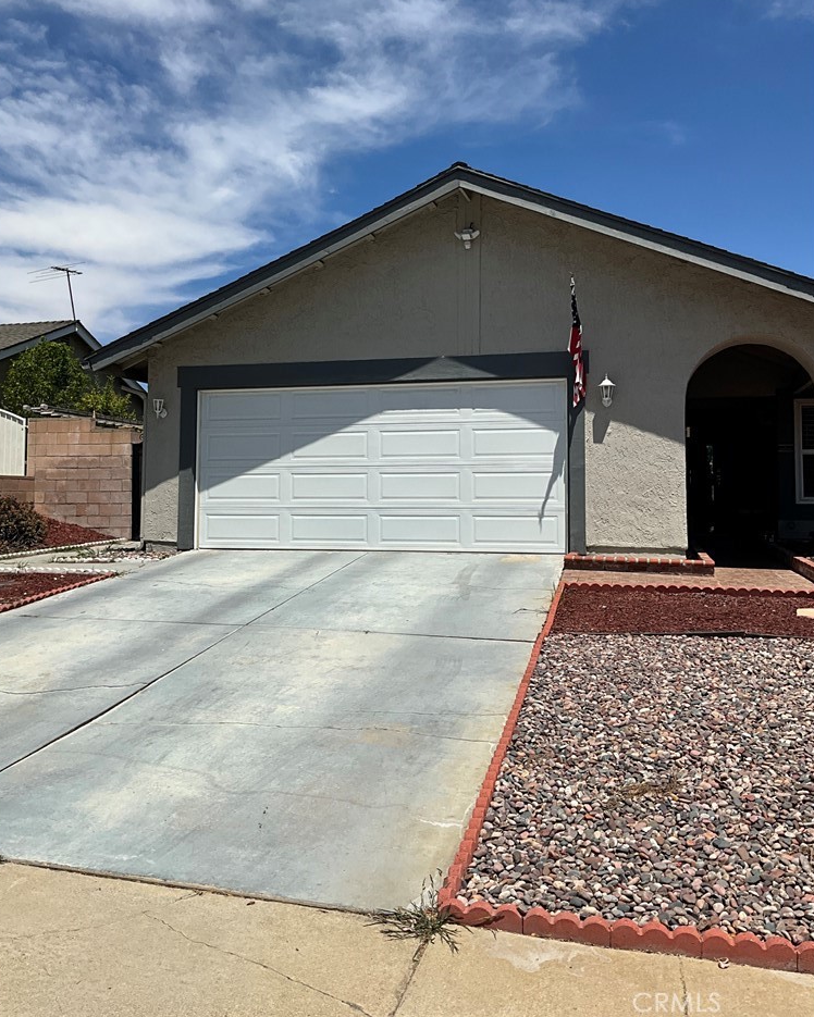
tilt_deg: +2.8
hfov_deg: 47.1
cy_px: 461
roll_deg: +3.1
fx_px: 934
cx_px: 402
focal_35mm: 31
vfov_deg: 57.1
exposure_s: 1/3788
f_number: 1.8
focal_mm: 3
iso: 25
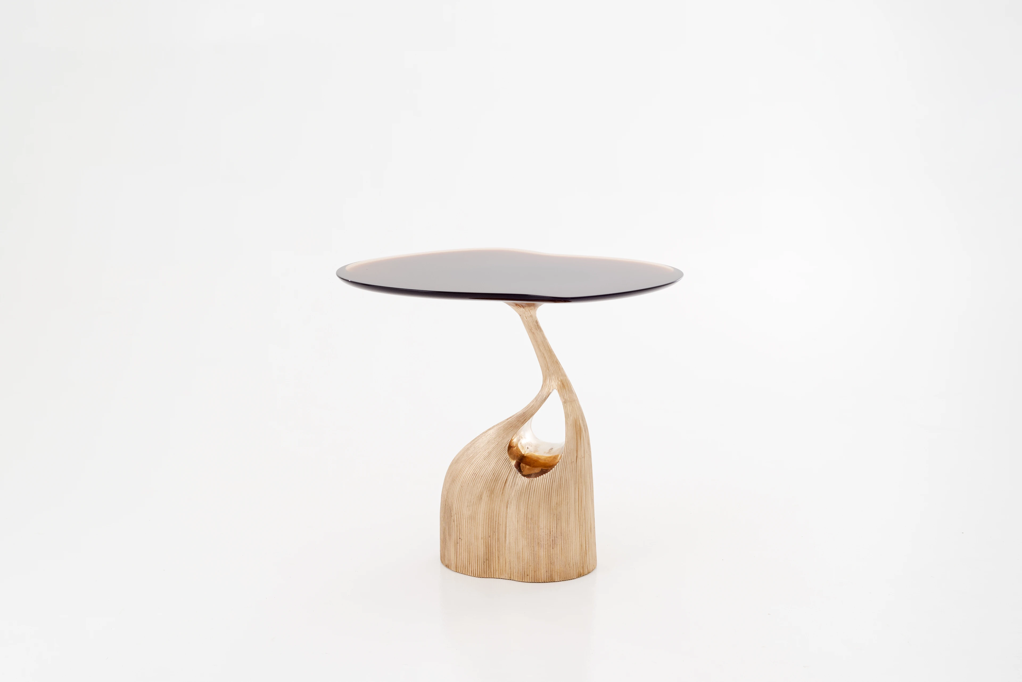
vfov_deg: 27.0
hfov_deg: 39.6
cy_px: 341
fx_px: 1420
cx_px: 511
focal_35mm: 50
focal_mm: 50
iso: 320
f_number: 7.1
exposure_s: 1/160
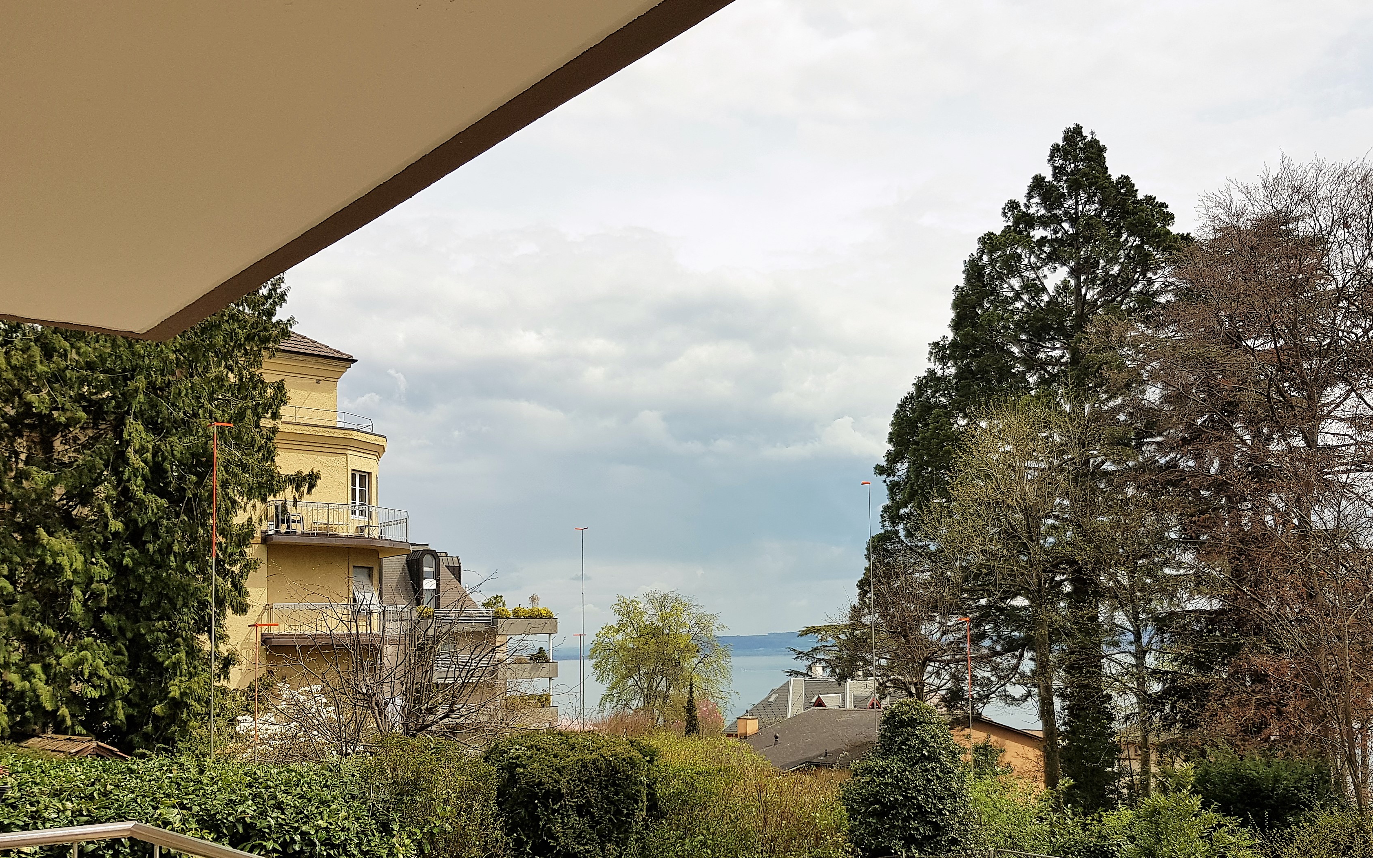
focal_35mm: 33
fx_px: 1235
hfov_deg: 57.8
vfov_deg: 37.8
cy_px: 591
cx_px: 807
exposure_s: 1/2736
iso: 40
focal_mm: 4.2
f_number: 1.7
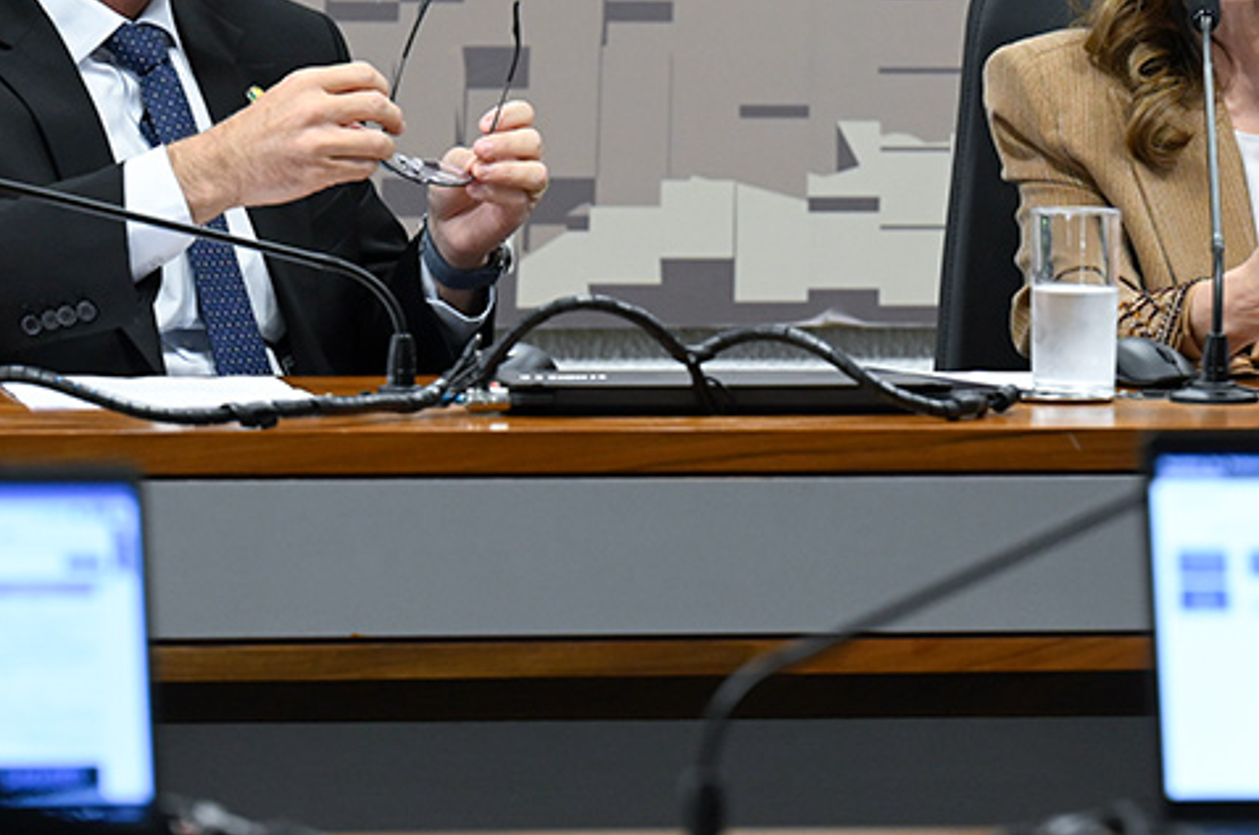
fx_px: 9043
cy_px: 234
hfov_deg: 8.0
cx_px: 759
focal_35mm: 259
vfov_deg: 5.3
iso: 1600
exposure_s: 1/200
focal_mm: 96
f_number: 2.8
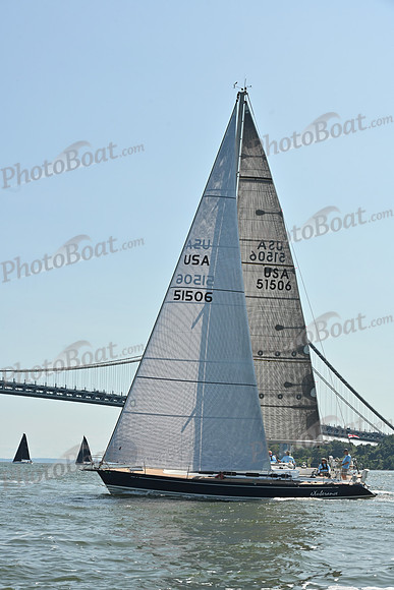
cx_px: 197
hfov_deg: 19.5
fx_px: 1148
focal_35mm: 70
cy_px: 295
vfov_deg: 28.8
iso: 320
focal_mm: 70
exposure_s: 1/1000
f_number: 10
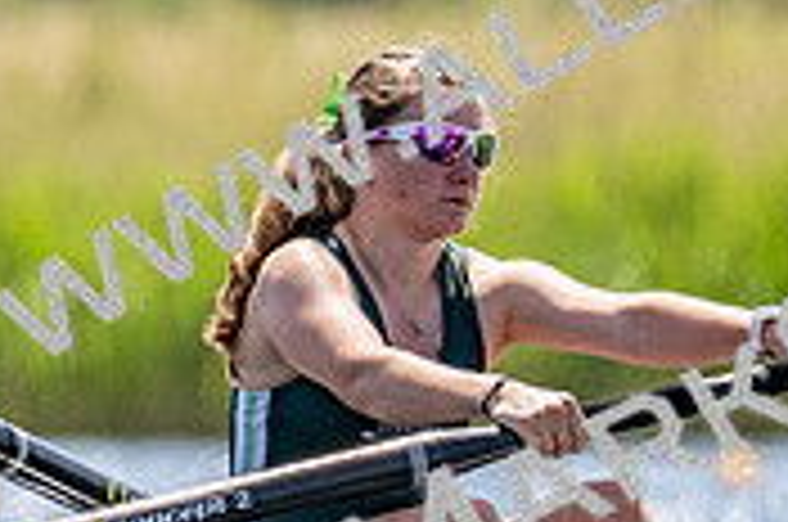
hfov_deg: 1.0
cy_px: 432
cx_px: -338
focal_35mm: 1992
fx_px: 43523
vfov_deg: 0.7
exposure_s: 1/2500
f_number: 4.5
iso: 220
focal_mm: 400
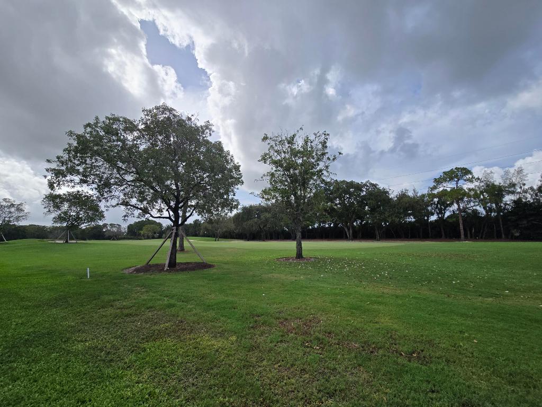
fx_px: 204
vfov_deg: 89.9
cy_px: 204
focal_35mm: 13
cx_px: 271
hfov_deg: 106.2
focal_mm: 2.2
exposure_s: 1/3117
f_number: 2.2
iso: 50
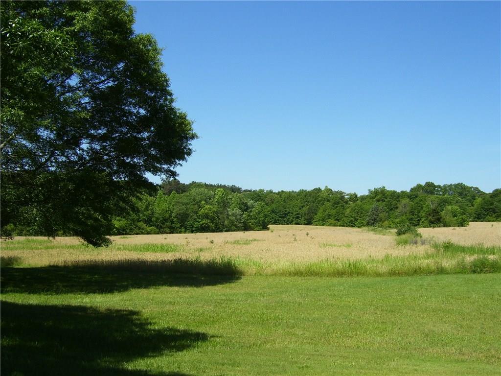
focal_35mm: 37
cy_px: 188
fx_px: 536
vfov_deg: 38.7
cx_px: 250
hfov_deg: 50.1
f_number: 4.8
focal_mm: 6
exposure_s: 1/500
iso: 80
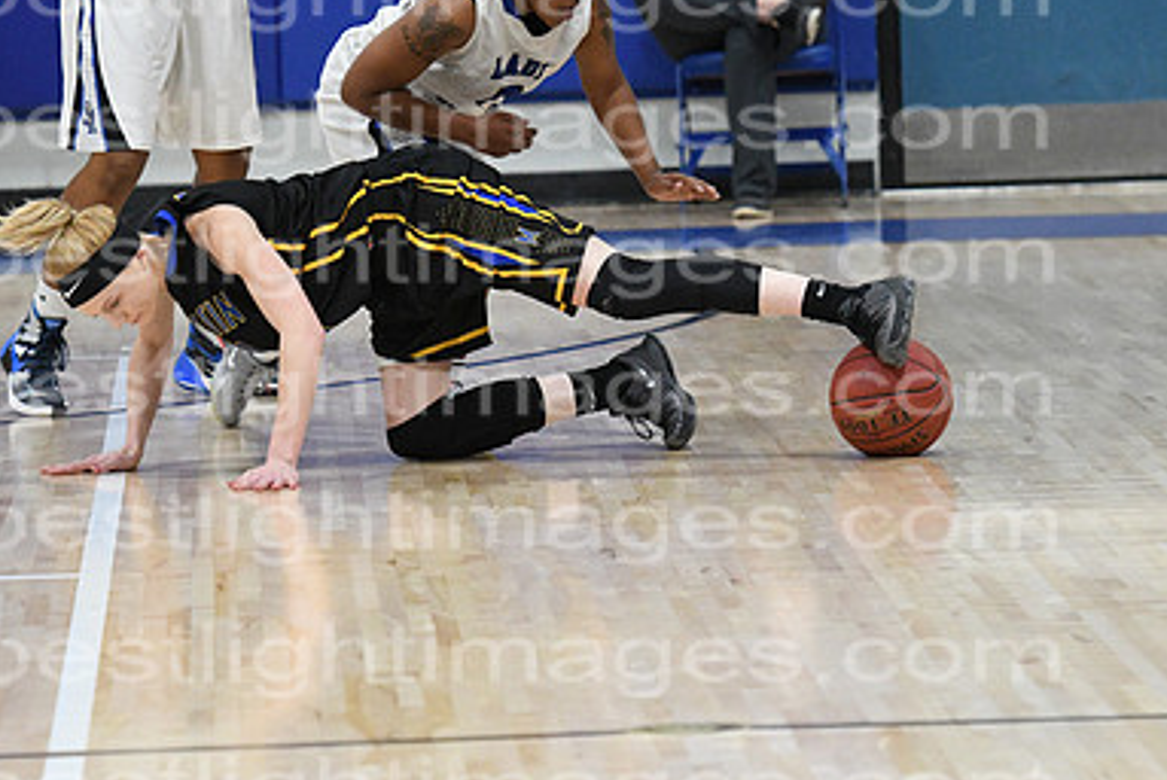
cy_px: 328
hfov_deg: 6.5
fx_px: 10316
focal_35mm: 318
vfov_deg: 4.3
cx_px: 369
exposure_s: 1/640
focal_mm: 140
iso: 5000
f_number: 4
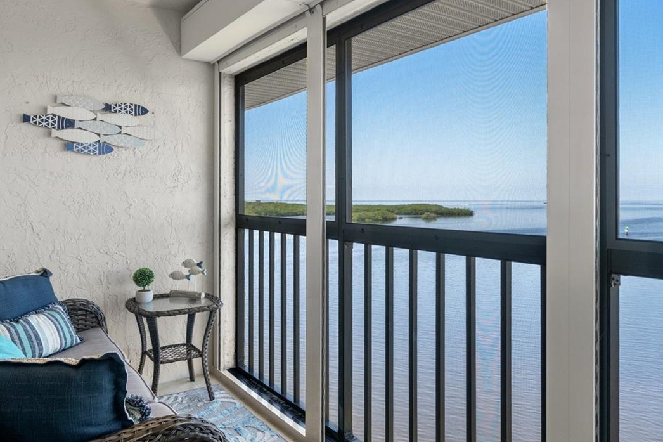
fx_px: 479
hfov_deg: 69.2
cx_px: 363
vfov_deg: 49.5
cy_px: 197
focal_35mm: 26
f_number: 8
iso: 320
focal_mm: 17
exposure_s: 1/13
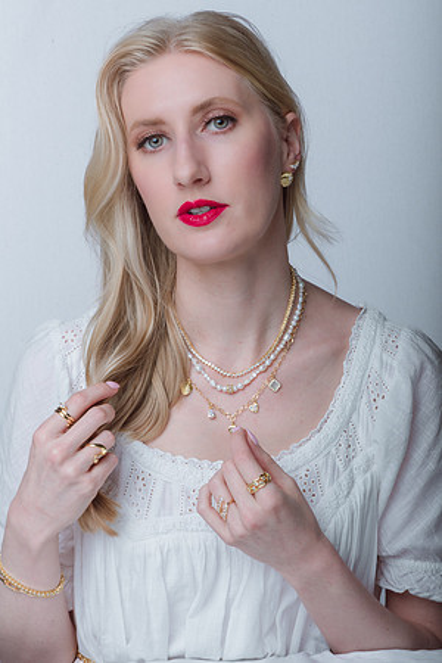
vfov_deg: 19.5
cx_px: 221
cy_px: 332
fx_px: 1934
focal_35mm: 105
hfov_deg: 13.0
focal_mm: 105
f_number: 36
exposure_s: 1/250
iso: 200
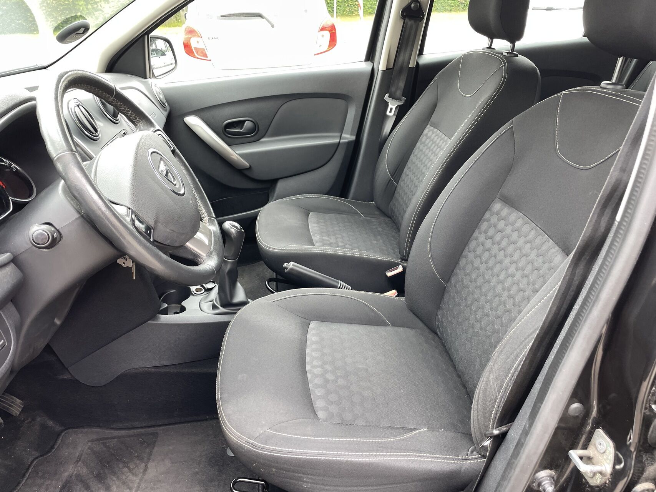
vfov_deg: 53.1
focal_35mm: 26
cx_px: 328
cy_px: 246
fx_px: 493
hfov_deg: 67.3
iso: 50
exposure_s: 1/121
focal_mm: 4.2
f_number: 1.6
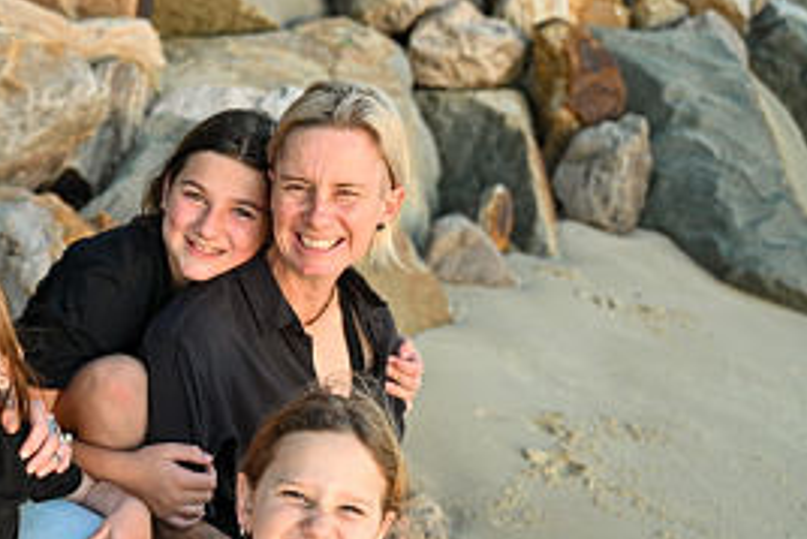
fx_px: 1255
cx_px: 107
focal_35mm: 56
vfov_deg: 24.1
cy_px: 381
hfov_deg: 34.0
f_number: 2.8
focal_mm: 29.5
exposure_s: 1/200
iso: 250
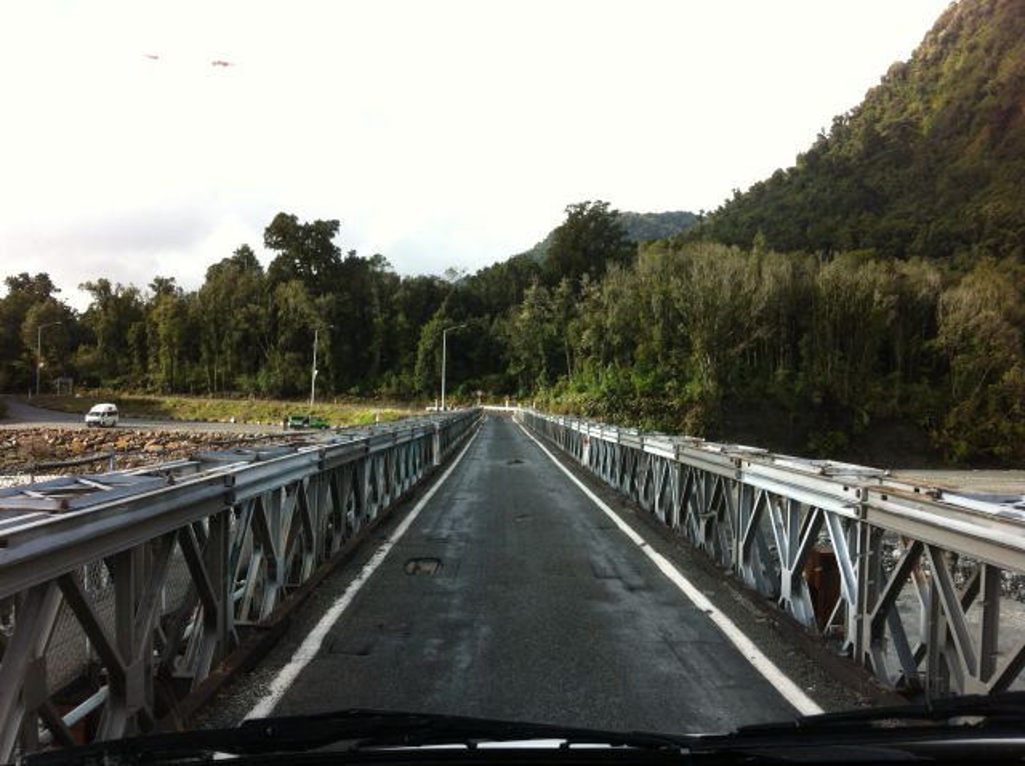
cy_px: 383
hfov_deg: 52.7
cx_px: 512
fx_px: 1035
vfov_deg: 40.6
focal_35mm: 35
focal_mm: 3.85
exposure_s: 1/408
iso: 80
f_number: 2.8
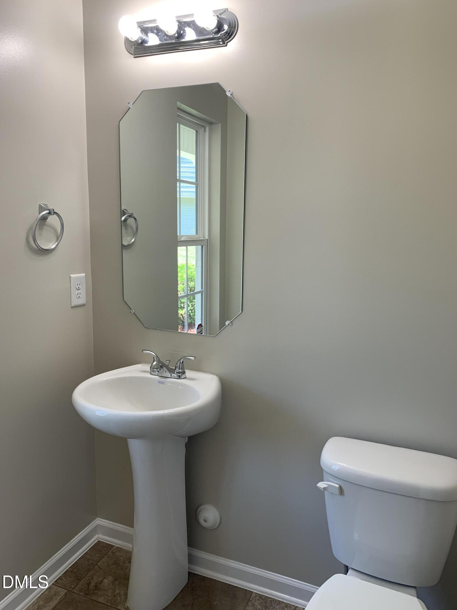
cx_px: 228
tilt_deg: -8.8
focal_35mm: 26
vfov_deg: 67.3
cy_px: 305
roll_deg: -0.8
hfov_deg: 53.1
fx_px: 458
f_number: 1.8
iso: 40
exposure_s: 1/120
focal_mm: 4.25
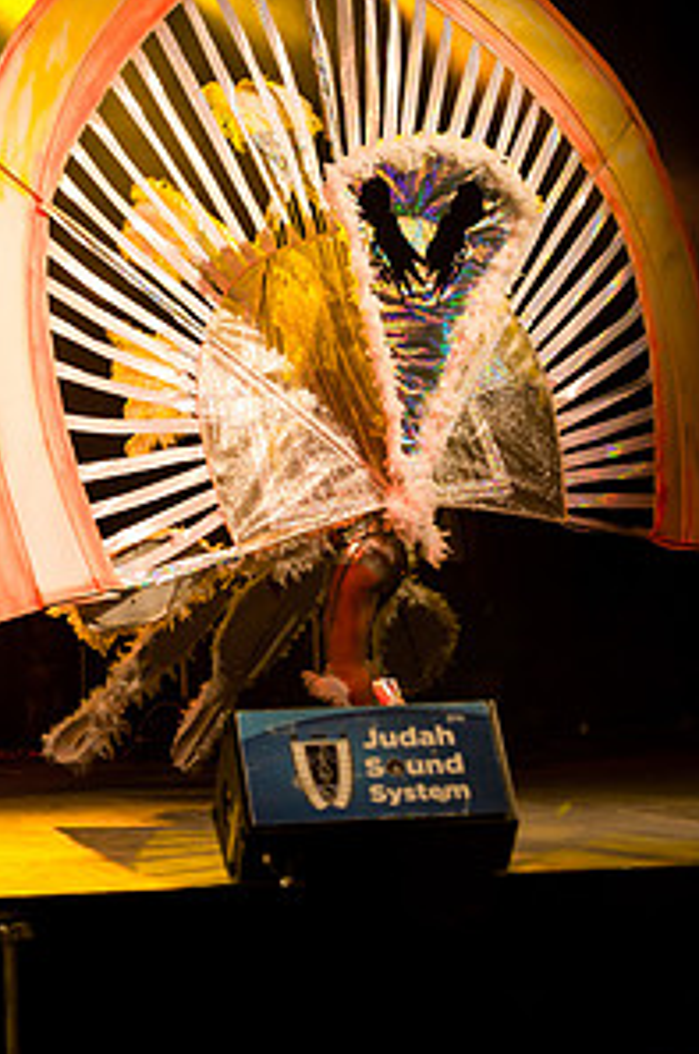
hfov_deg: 12.9
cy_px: 483
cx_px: 268
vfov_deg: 19.3
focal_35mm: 106
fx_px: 3098
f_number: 5.6
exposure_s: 1/160
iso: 2500
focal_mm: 70
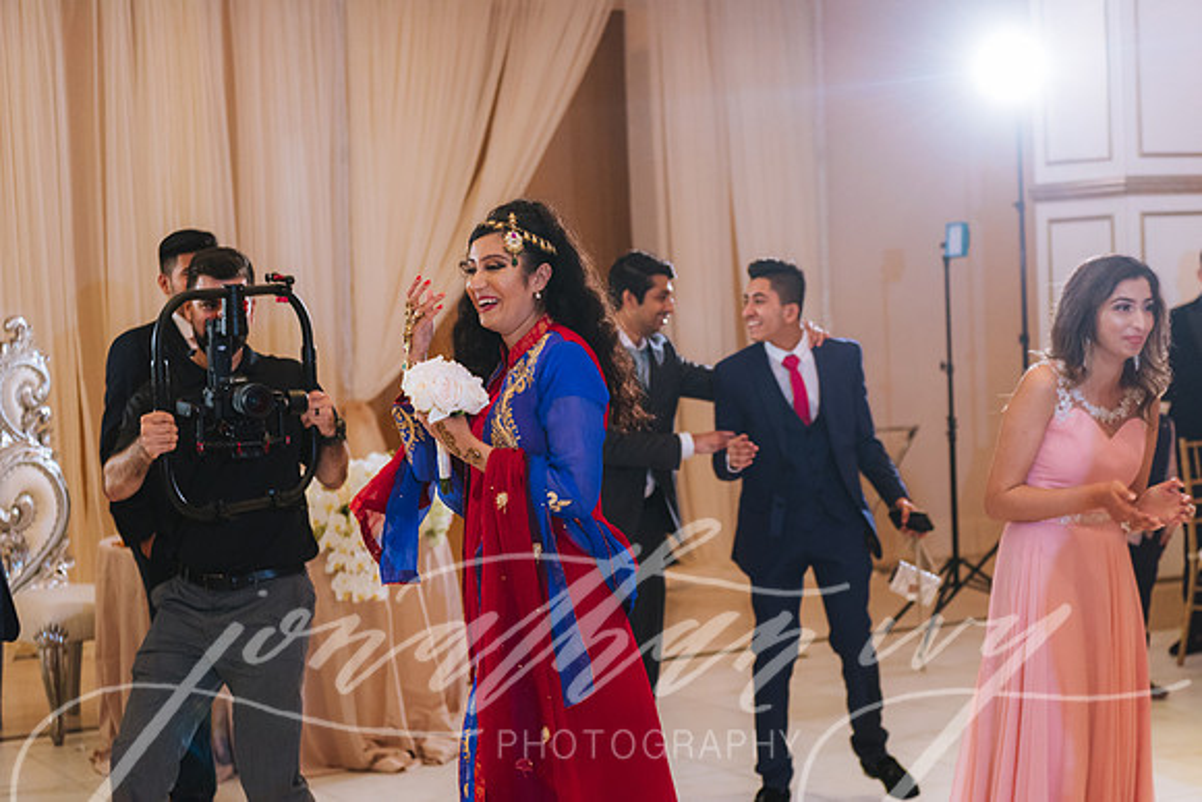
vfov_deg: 19.5
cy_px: 401
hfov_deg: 28.8
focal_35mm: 70
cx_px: 601
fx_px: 2338
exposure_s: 1/125
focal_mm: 70
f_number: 4
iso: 1600
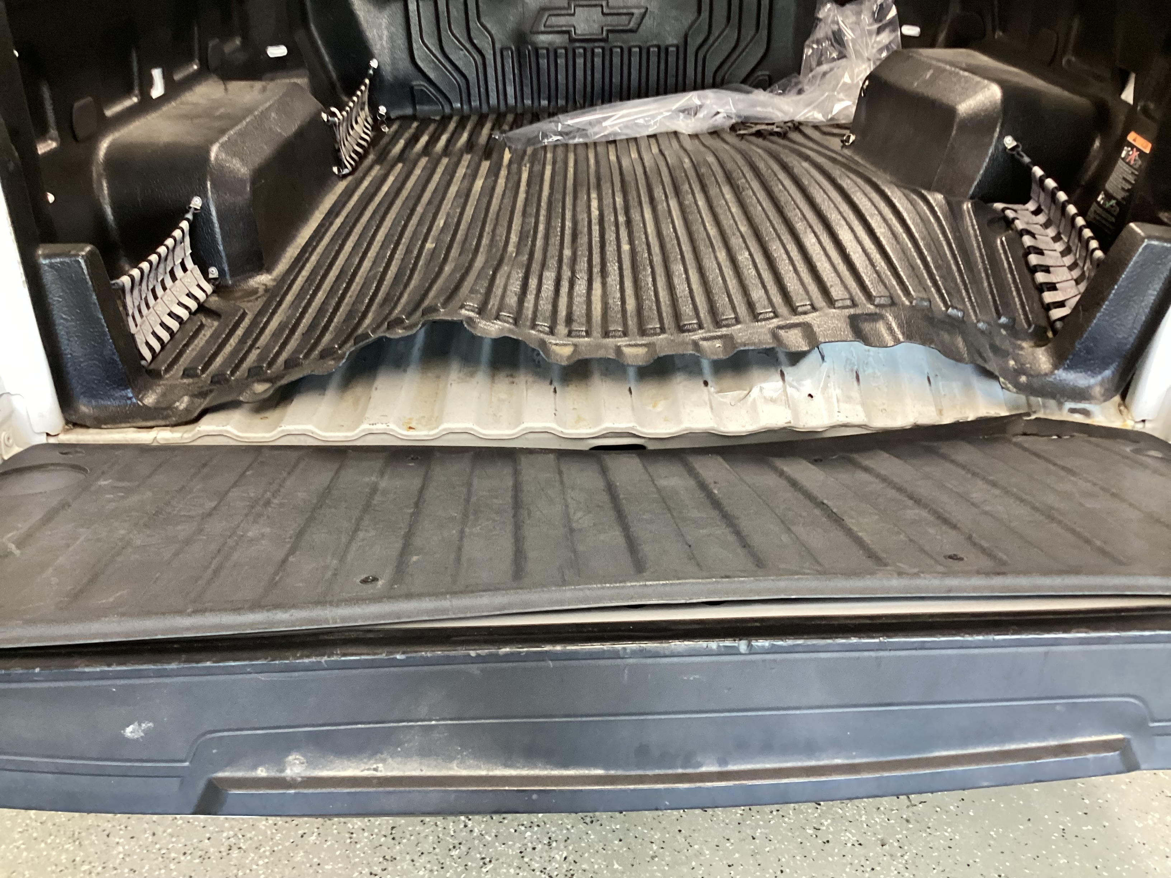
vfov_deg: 45.4
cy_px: 439
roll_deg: +0.0
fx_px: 1049
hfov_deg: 58.4
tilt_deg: -30.4
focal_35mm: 31
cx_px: 586
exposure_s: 1/33
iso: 250
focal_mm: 3.3
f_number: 2.4
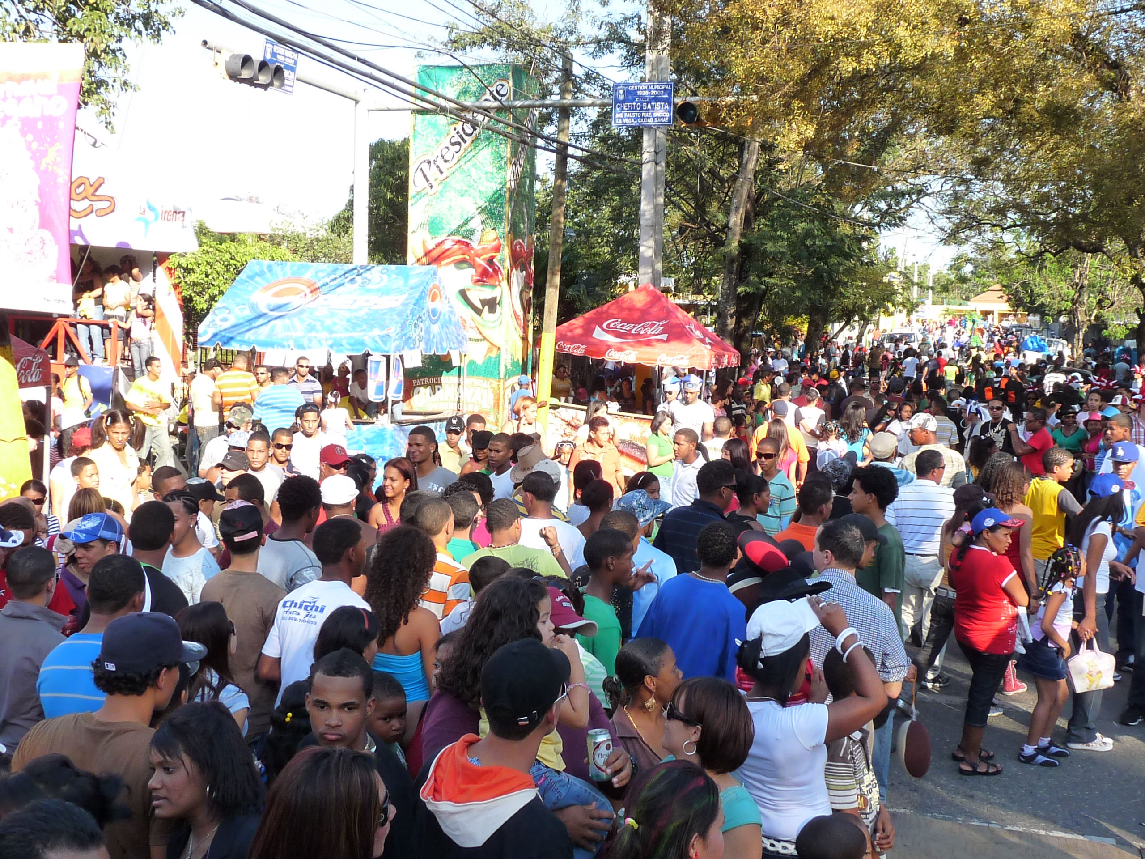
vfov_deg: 36.0
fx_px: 1323
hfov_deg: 46.8
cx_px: 572
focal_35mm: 40
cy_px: 430
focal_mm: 4.9
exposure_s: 1/200
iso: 160
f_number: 4
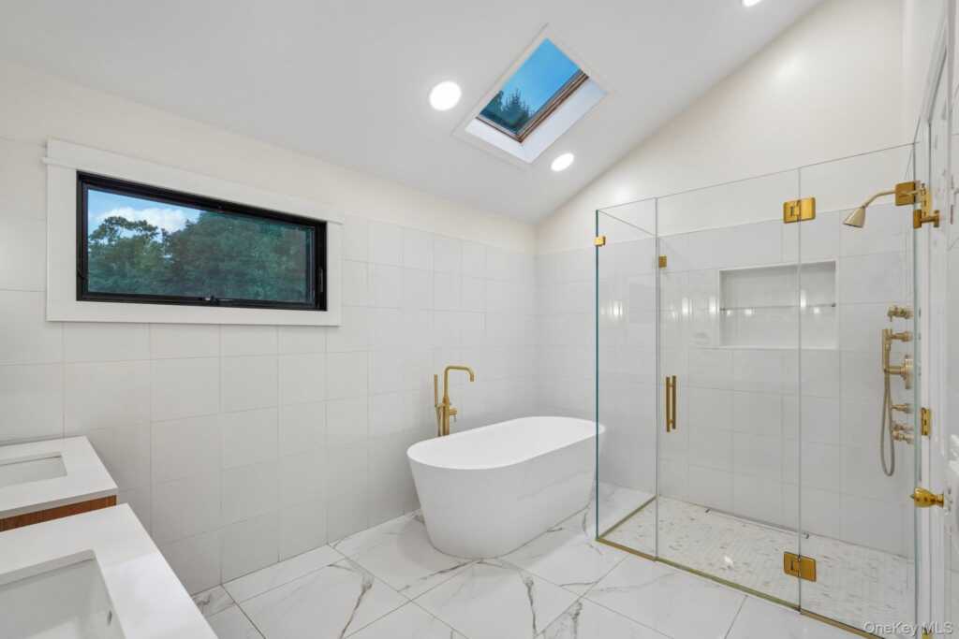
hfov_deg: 96.7
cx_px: 480
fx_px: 426
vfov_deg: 73.8
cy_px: 320
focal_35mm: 16
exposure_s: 1/30
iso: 160
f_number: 8
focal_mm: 16
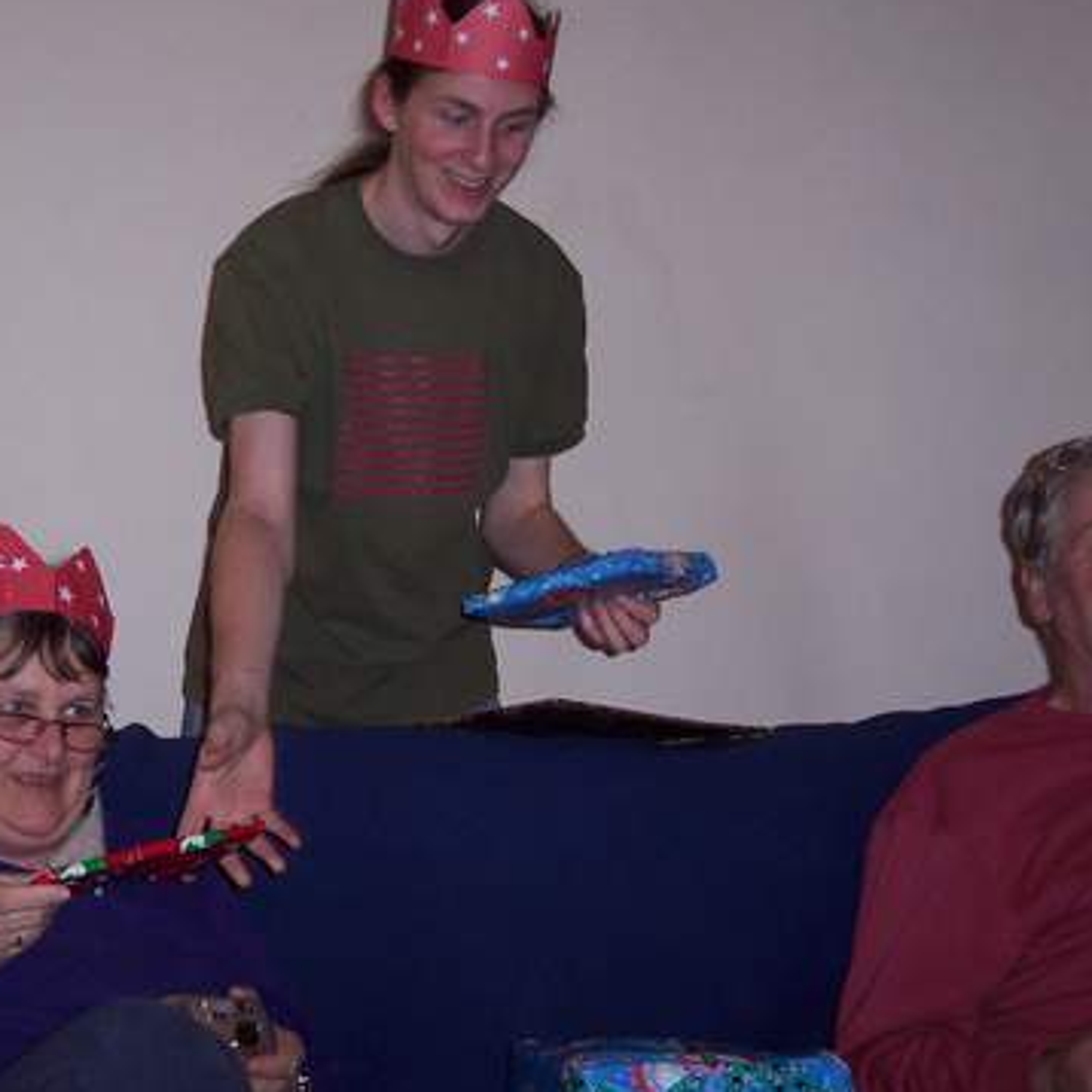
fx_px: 2141
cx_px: 265
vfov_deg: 28.6
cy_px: 470
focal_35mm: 60
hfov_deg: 28.2
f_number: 2.8
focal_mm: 8
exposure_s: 1/30
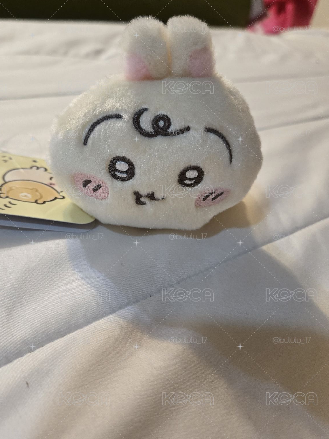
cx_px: 136
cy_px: 208
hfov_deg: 48.0
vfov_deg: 61.6
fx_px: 368
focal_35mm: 29
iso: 500
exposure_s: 1/120
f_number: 1.8
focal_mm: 5.4
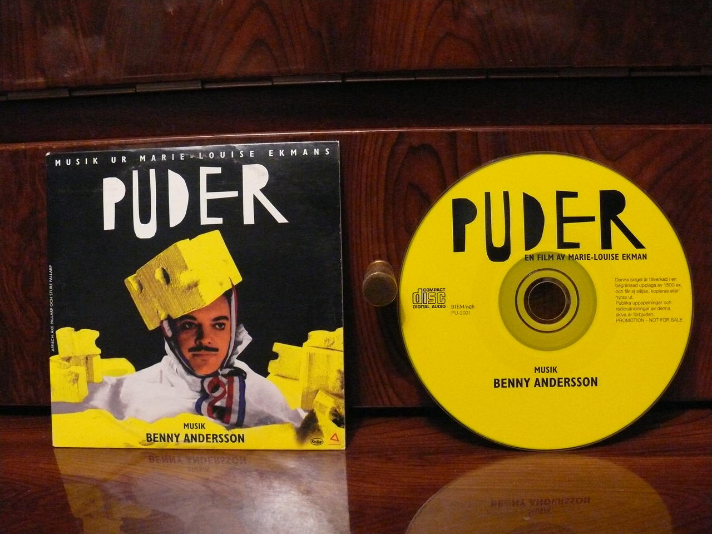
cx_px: 356
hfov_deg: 52.6
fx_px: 720
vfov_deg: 40.7
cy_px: 267
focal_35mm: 35
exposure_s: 1/30
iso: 800
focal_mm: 7.4
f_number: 2.8
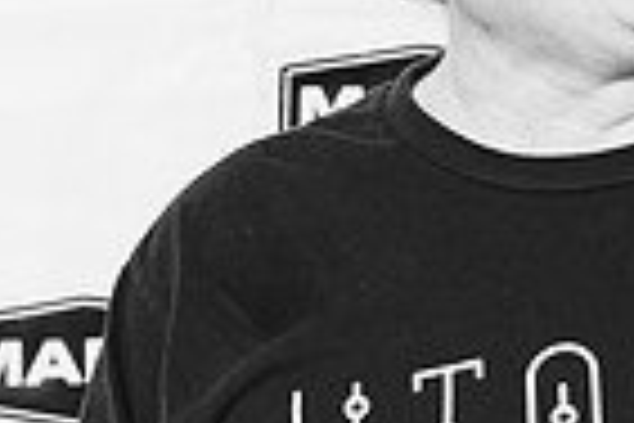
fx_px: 3645
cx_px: 657
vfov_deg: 6.6
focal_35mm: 207
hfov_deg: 9.9
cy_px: 162
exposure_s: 1/160
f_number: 6.3
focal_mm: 48
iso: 400
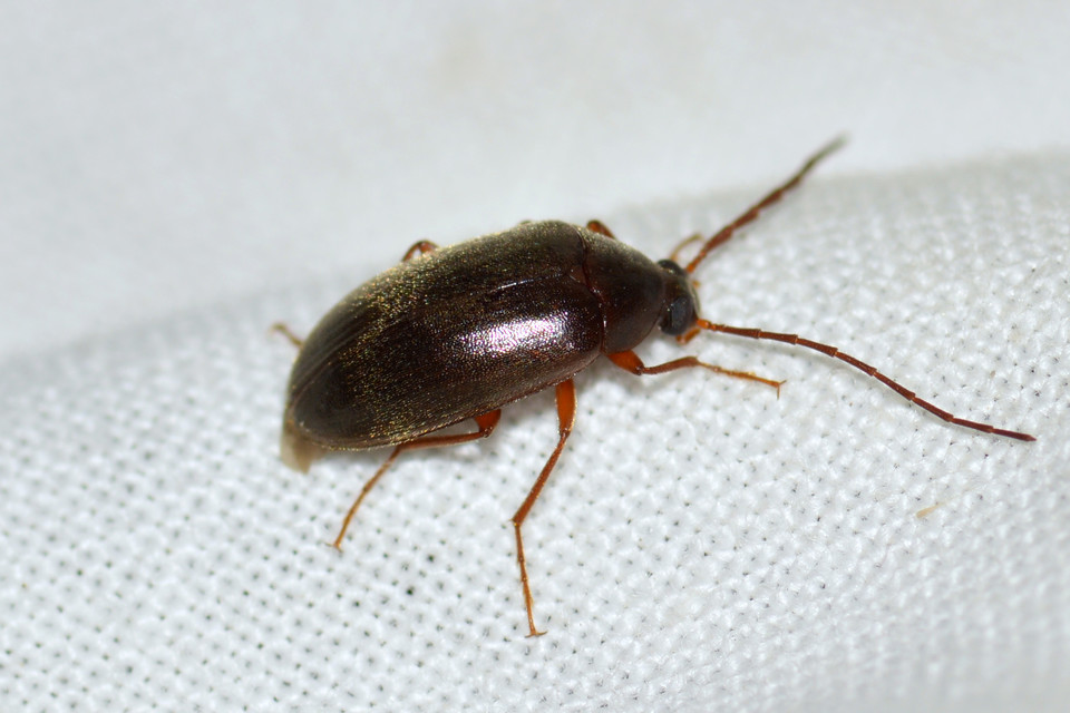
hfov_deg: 13.7
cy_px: 356
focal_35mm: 150
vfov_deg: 9.1
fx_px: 4458
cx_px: 535
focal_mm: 100
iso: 100
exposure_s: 1/200
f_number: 13
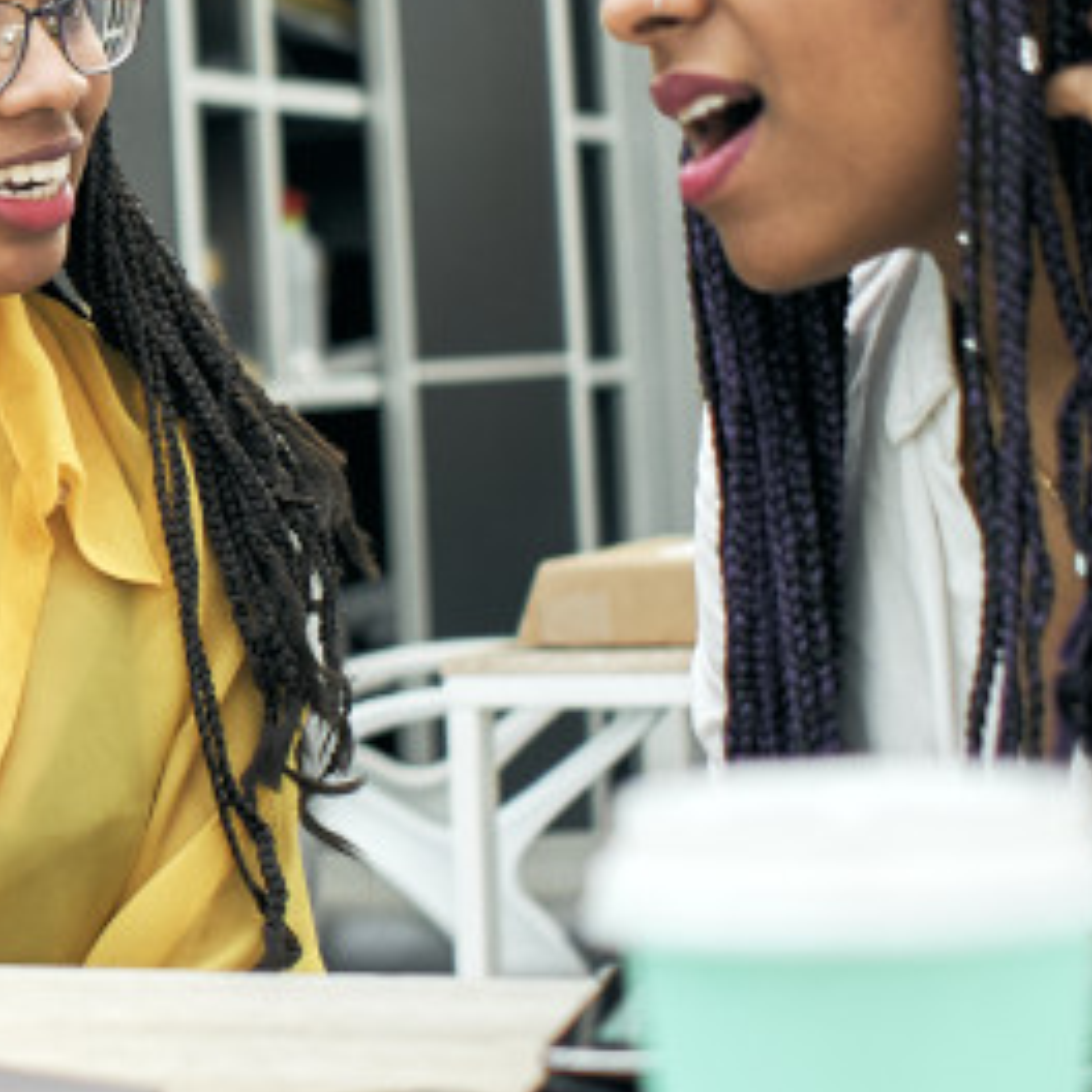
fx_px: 3855
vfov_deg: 16.0
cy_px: 174
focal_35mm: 108
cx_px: -542
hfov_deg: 15.0
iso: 250
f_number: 2
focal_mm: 28
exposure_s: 1/160
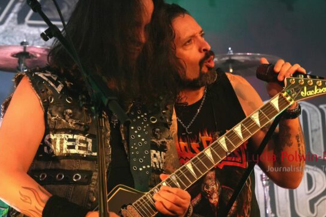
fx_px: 1720
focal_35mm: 190
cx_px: 158
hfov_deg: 10.8
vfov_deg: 7.2
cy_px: 75
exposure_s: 1/160
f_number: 5.6
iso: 6400
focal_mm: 90
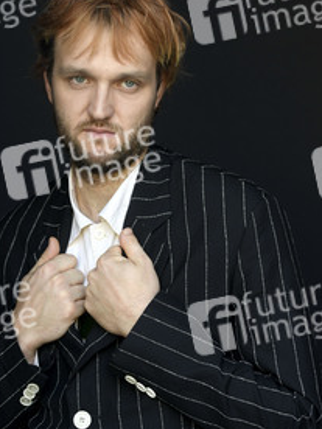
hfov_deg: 11.6
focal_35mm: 128
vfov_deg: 15.4
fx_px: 1588
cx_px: 126
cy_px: 241
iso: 800
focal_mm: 92
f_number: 5
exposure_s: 1/320
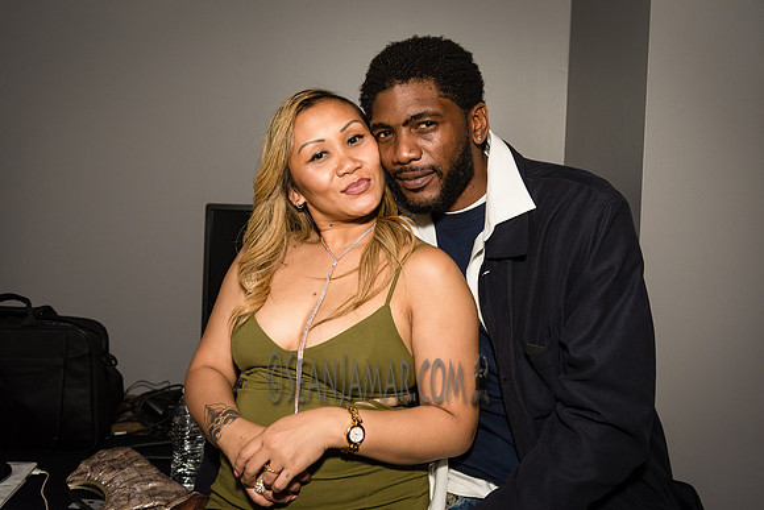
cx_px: 382
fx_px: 743
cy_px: 255
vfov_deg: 37.9
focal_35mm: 35
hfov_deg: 54.4
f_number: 4
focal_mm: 35
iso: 1600
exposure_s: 1/1000
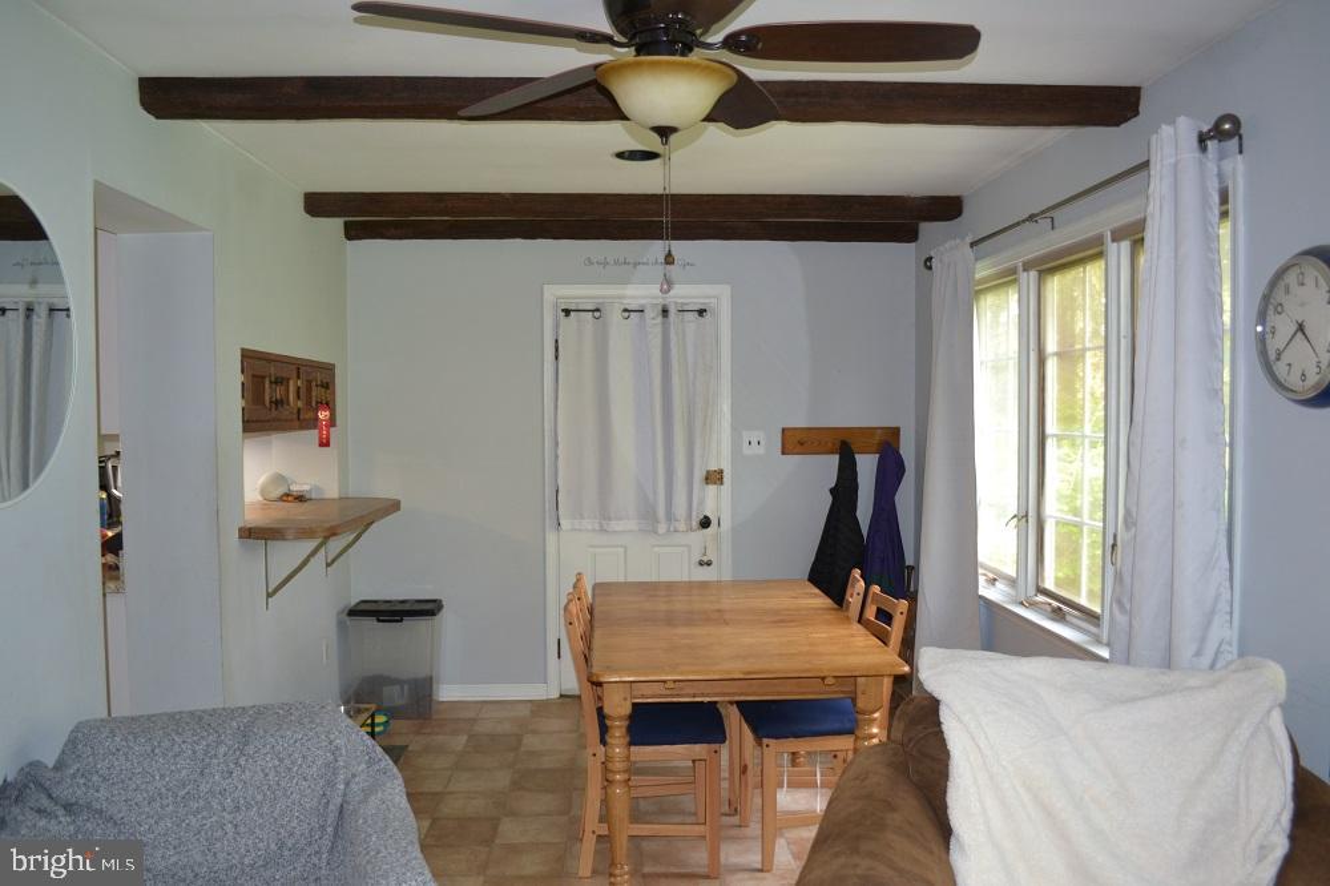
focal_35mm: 27
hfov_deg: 67.4
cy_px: 443
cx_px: 665
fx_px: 997
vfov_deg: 47.9
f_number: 3.5
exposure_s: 1/25
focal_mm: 18
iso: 400
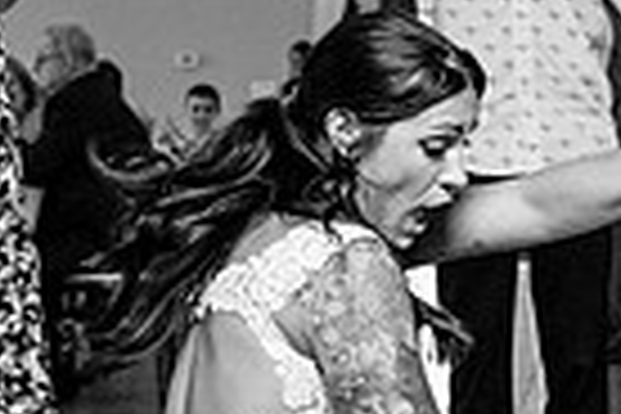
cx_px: 413
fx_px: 2777
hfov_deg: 12.7
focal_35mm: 161
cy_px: 292
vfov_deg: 8.5
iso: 2000
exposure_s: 1/250
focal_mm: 32
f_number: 4
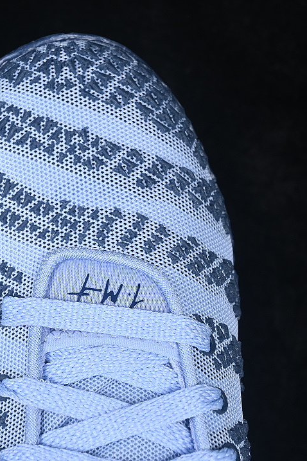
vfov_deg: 18.1
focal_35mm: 113
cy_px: 230
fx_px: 1445
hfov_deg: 12.1
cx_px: 78
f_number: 7.1
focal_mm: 50
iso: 160
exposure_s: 1/80
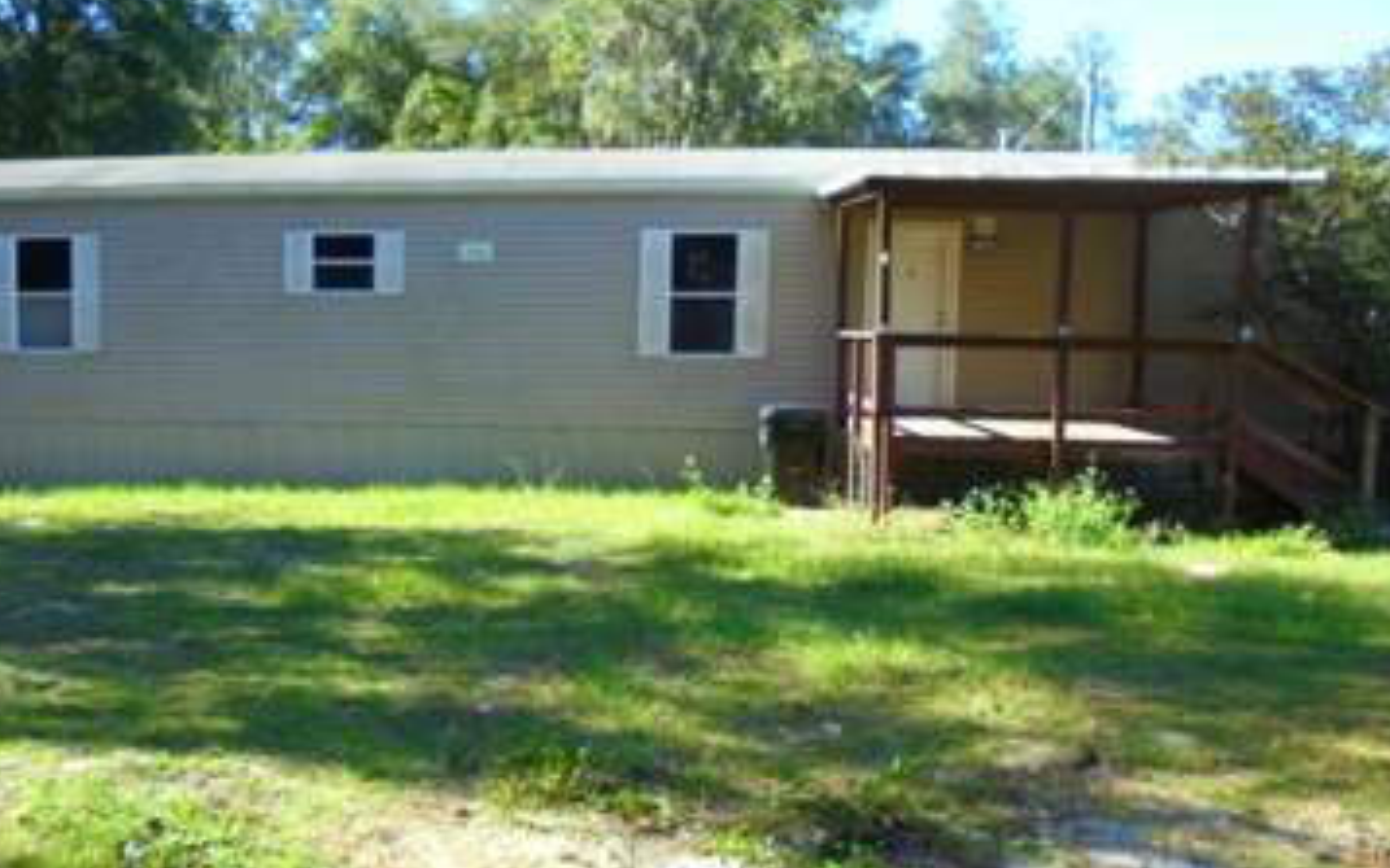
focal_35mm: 37
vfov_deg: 34.2
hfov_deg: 51.8
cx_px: 467
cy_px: 543
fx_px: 1401
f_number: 3.5
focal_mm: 4.6
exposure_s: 1/200
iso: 100
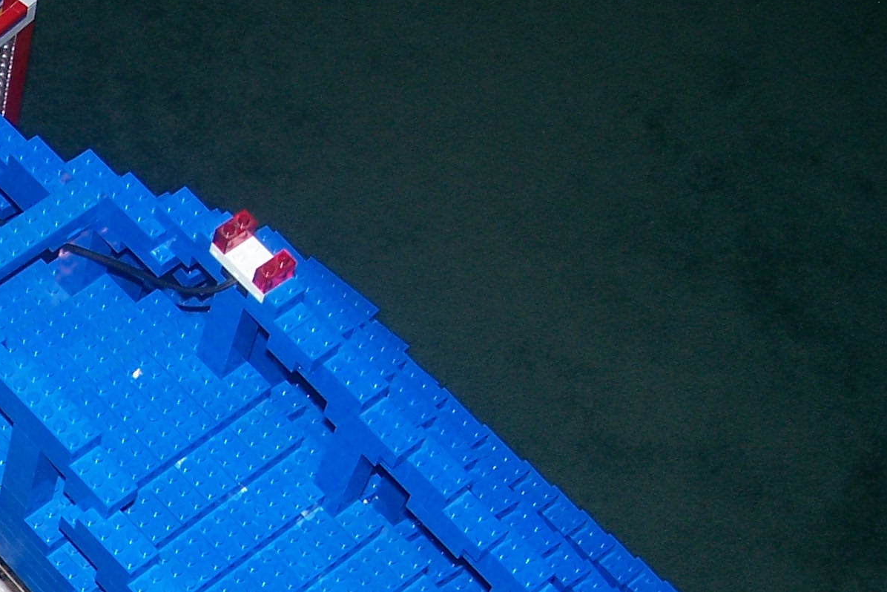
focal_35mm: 105
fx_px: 2588
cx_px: -307
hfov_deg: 18.0
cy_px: 751
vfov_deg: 12.7
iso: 125
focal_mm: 7.8
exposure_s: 1/60
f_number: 2.8
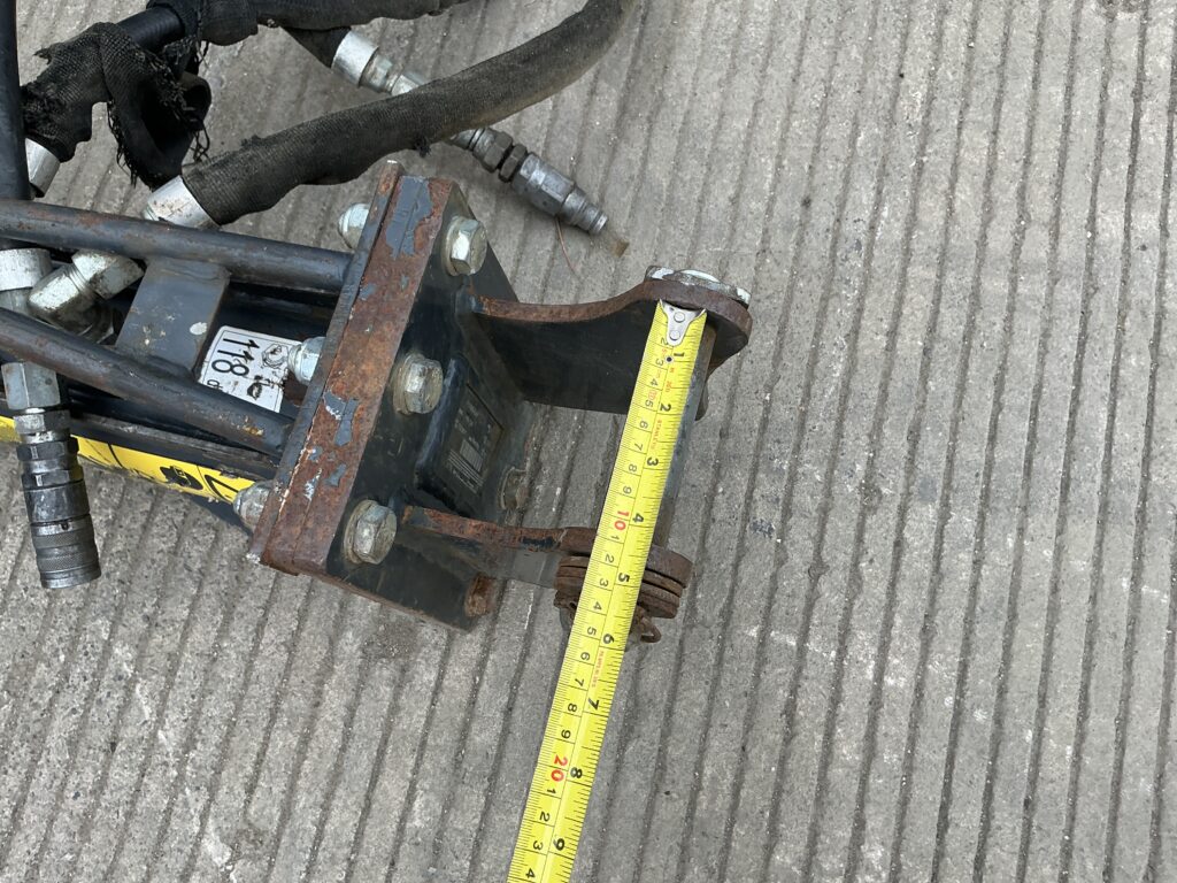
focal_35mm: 28
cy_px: 442
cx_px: 588
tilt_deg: -74.2
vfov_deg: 49.7
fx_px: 952
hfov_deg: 63.4
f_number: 1.8
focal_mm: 3
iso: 16
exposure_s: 1/135
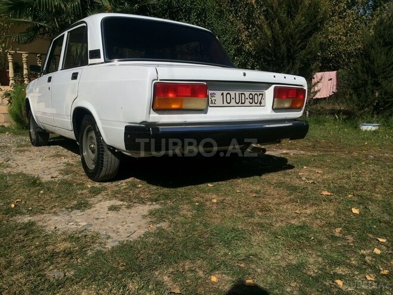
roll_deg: +0.1
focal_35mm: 29
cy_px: 148
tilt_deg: -7.2
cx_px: 196
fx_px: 329
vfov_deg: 48.2
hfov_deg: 61.7
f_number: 2.2
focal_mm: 4.15
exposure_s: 1/4115
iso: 32
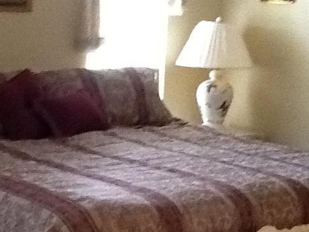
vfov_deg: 16.8
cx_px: 55
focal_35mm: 88
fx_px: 786
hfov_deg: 21.9
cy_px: 121
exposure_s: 1/33
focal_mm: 2.03
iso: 320
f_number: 2.4
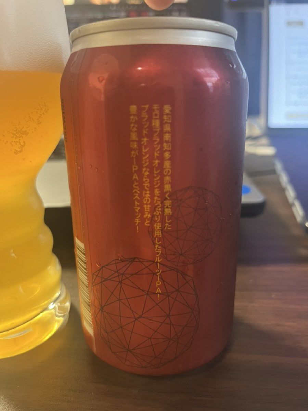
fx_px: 308
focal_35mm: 26
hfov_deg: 53.1
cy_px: 206
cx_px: 154
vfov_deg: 67.3
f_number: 1.6
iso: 500
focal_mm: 5.1
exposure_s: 1/40
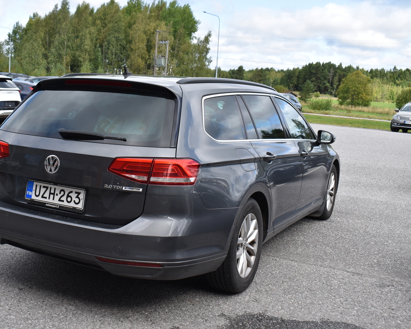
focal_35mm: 43
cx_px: 153
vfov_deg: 34.9
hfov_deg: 42.6
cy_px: 155
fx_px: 523
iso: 200
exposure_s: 1/350
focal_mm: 24
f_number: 8
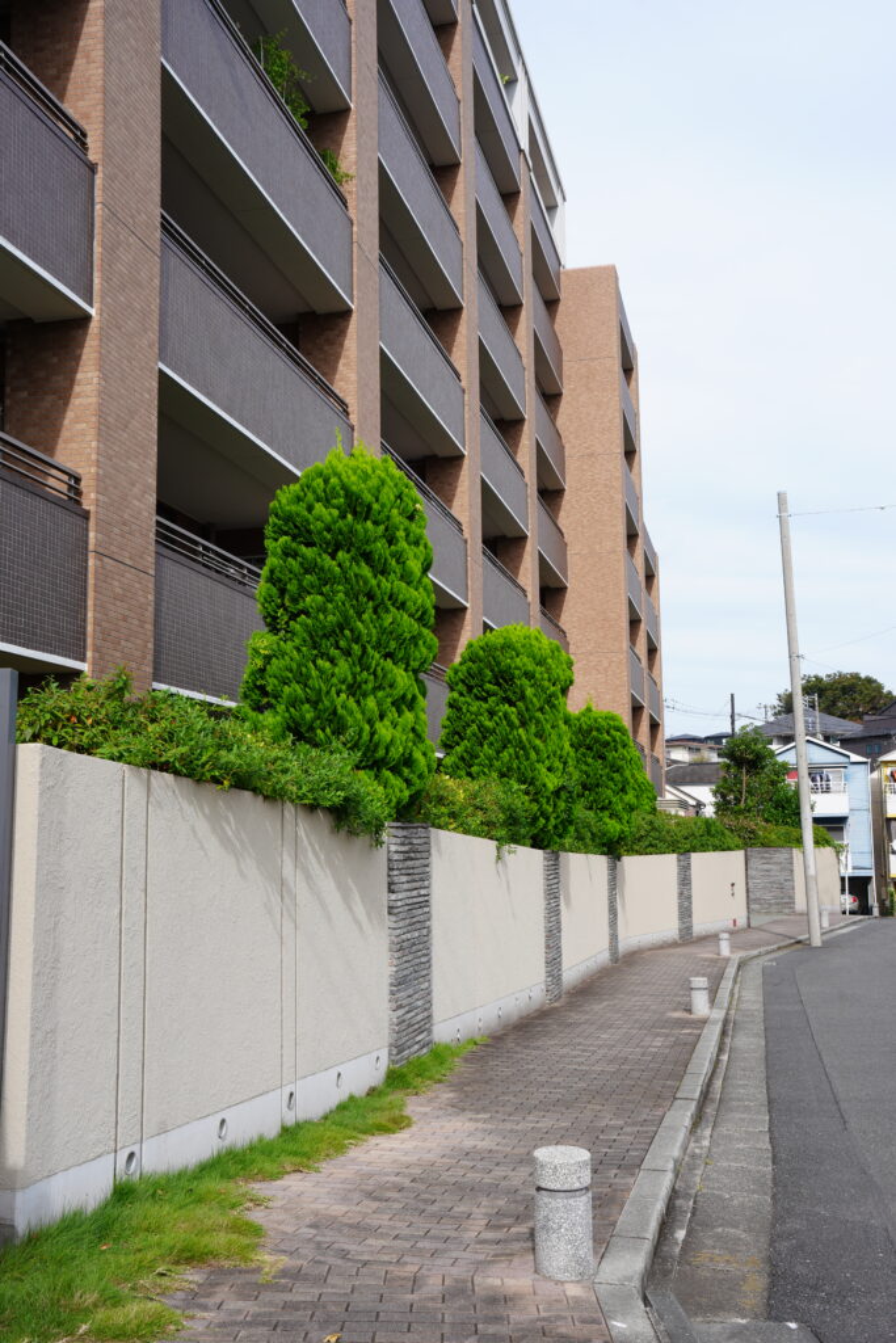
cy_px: 672
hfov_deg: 38.9
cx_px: 448
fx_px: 1269
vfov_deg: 55.8
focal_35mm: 34
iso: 100
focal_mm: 34
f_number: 9
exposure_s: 1/125
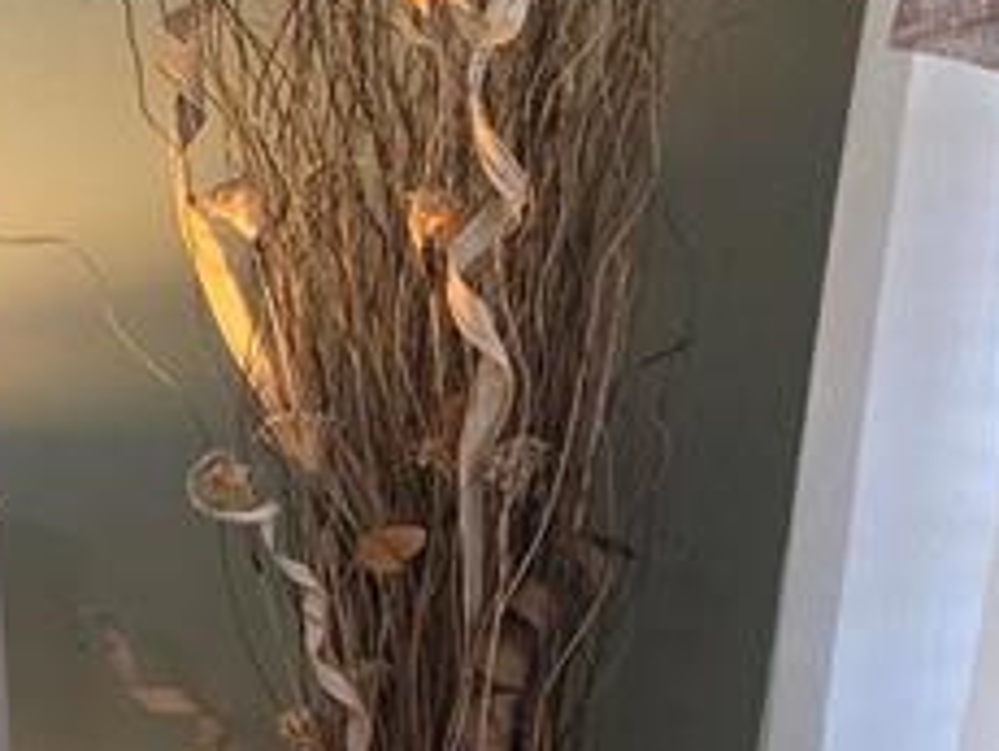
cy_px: 595
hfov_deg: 9.0
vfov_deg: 9.3
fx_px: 4622
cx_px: -2354
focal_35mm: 160
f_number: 1.4
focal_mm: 6.5
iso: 160
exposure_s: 1/120
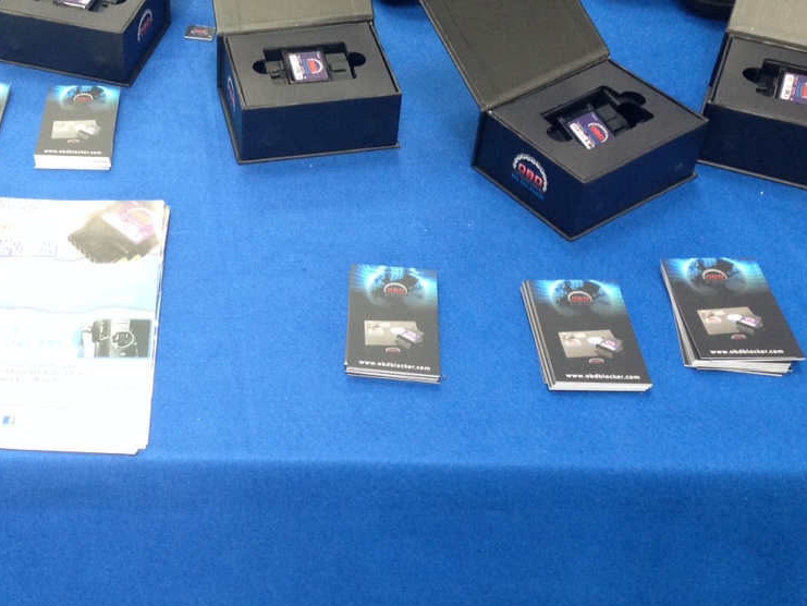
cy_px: 183
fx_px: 1329
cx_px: 129
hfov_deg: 32.6
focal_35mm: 57
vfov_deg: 25.5
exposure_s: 1/20
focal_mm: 4.12
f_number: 2.4
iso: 160
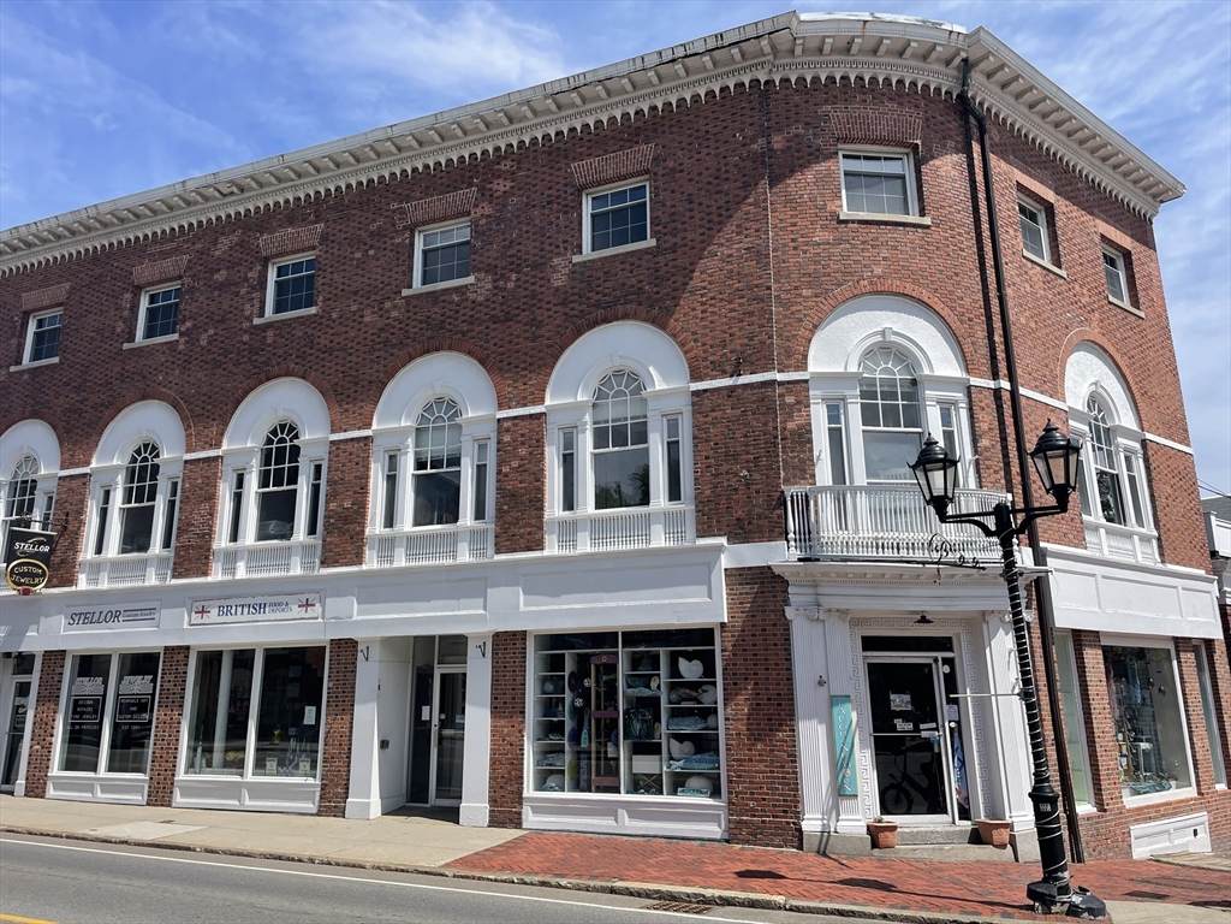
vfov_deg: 53.1
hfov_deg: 67.3
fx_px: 925
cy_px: 462
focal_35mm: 26
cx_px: 616
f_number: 1.6
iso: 32
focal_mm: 4.2
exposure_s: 1/3610
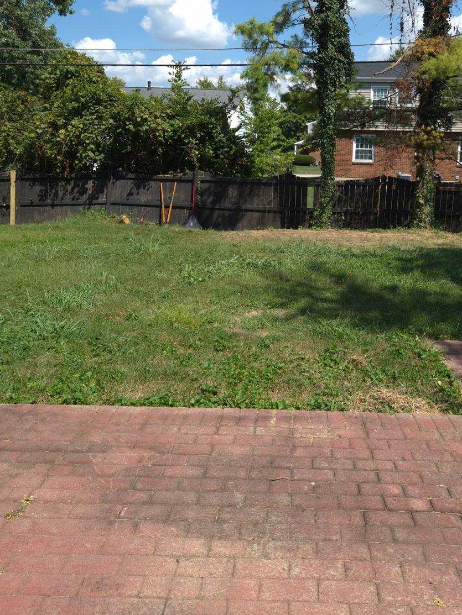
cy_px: 238
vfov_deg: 57.8
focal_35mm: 31
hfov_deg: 45.2
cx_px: 282
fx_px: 552
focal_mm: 5.4
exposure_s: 1/1992
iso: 50
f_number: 1.8
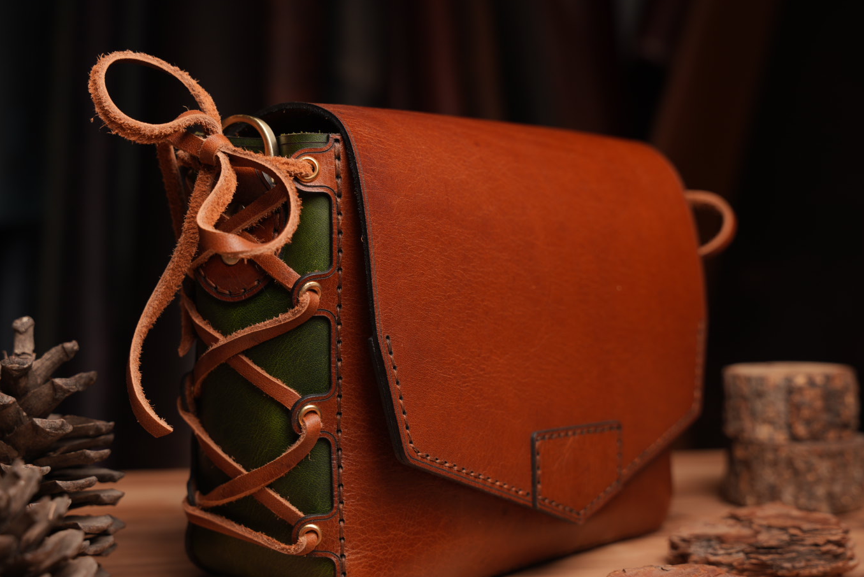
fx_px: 1362
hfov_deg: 35.2
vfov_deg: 23.9
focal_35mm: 57
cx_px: 408
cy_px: 329
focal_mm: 47.6
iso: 100
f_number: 5
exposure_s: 1/50
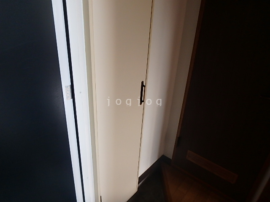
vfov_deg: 63.4
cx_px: 135
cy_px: 101
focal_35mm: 21
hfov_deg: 79.0
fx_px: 164
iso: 250
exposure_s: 1/30
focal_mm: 3.7
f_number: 3.5
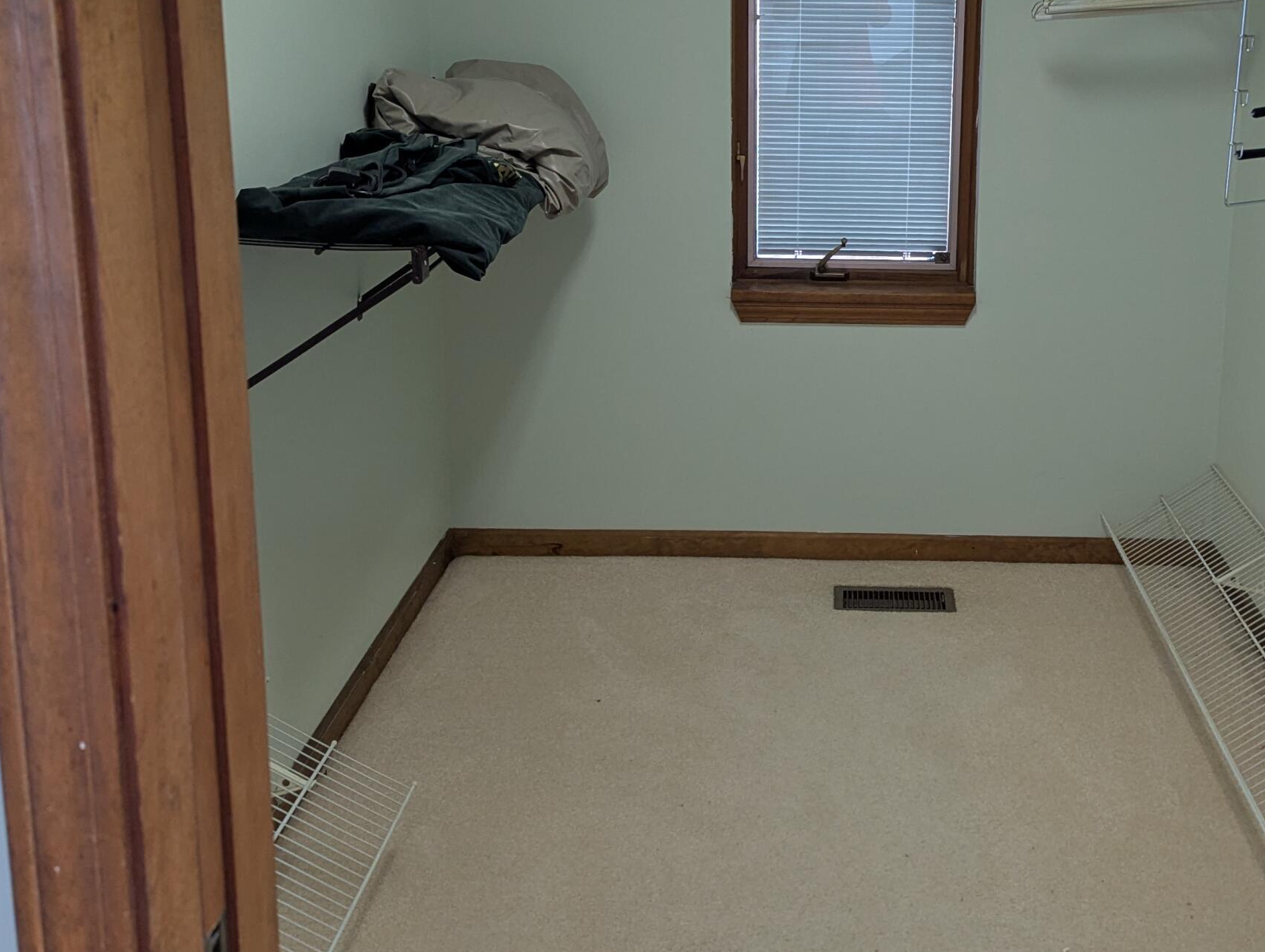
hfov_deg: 44.3
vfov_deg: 33.9
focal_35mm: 42
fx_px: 1537
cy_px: 271
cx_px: 814
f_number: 1.85
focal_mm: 6.81
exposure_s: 1/120
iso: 396
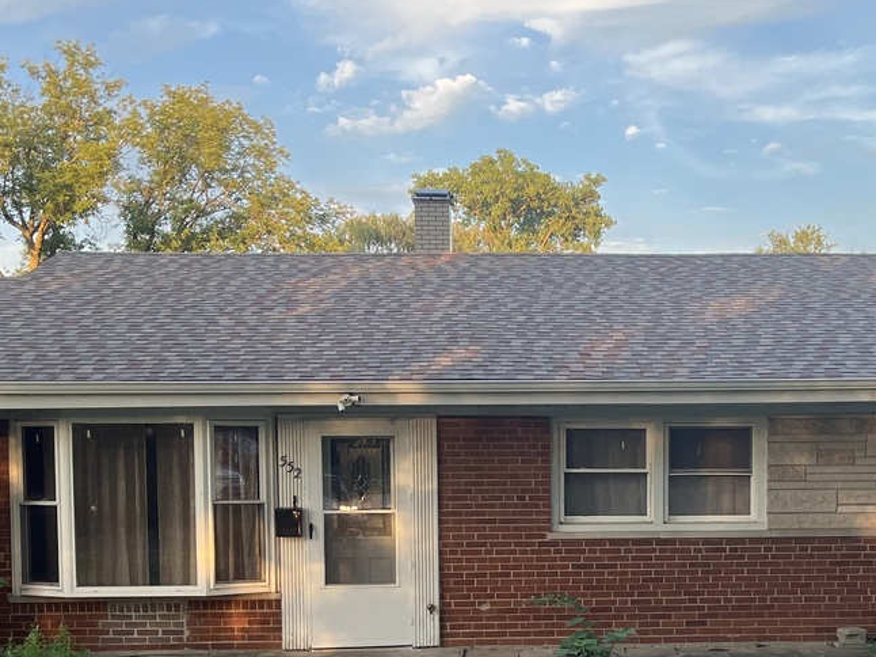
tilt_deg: -3.7
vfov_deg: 24.7
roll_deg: +0.6
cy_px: 555
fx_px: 1467
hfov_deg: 32.8
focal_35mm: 58
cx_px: 618
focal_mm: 5.1
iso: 40
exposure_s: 1/274
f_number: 1.6
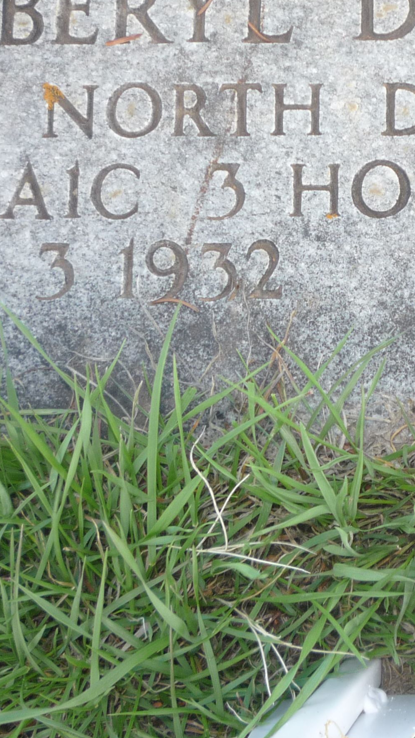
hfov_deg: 18.5
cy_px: 238
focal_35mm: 64
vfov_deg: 32.5
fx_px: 1252
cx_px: 383
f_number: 3.3
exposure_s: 1/125
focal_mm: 5.2
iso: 100
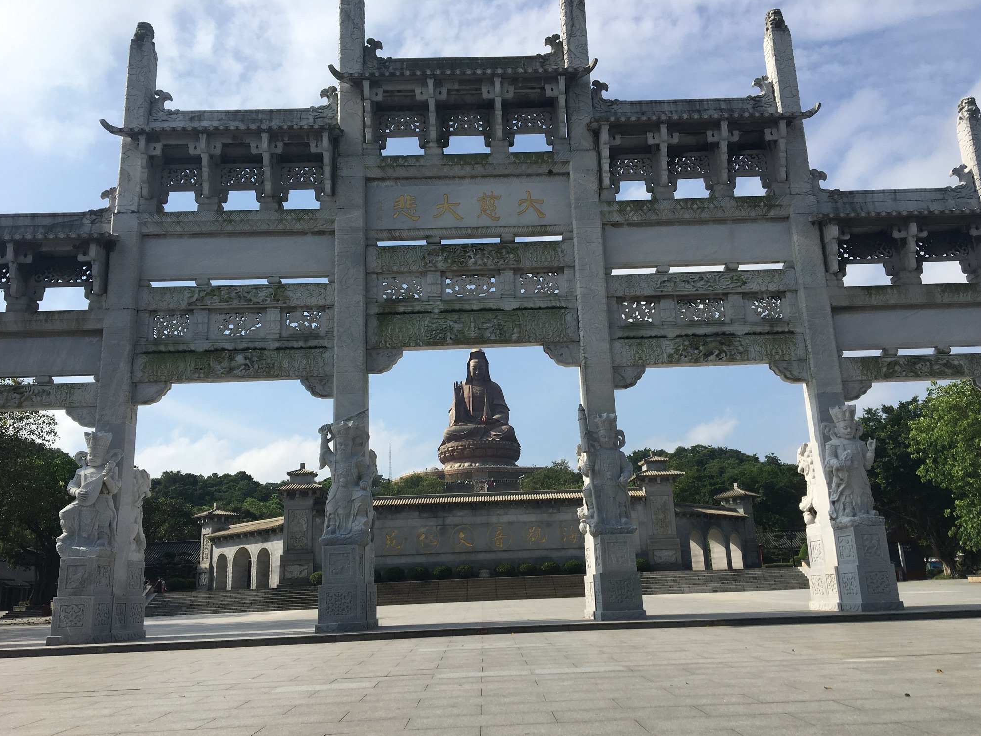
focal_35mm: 30
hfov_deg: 60.0
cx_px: 503
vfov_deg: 46.8
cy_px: 377
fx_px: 850
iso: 25
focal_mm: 4.15
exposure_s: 1/2024
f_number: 2.2
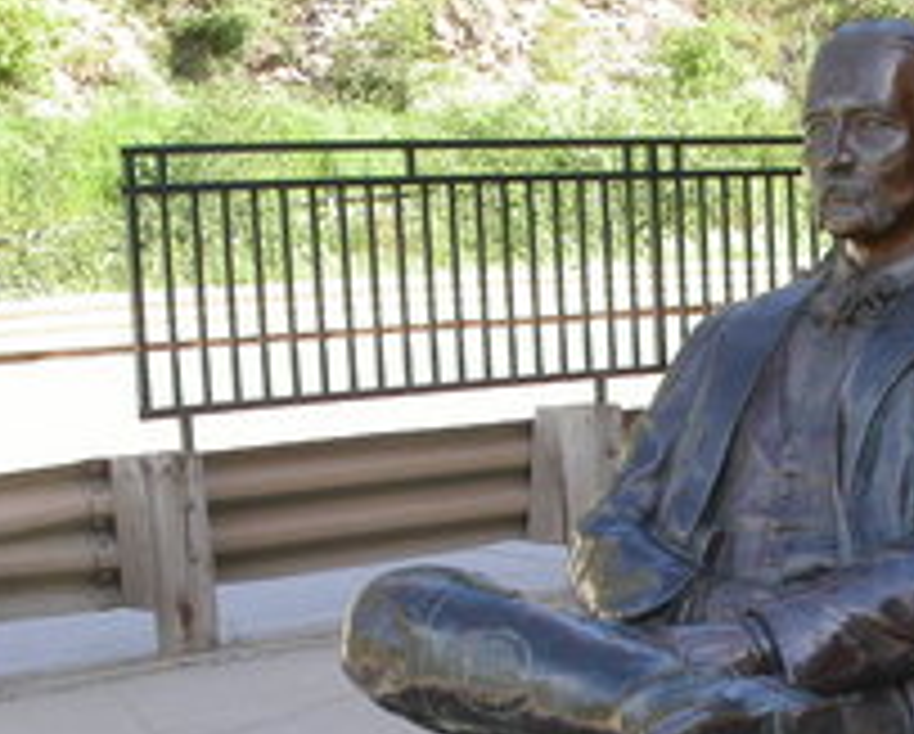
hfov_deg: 19.5
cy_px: 666
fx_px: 2601
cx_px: 873
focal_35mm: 96
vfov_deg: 15.9
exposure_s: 1/45
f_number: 8
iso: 100
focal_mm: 10.3
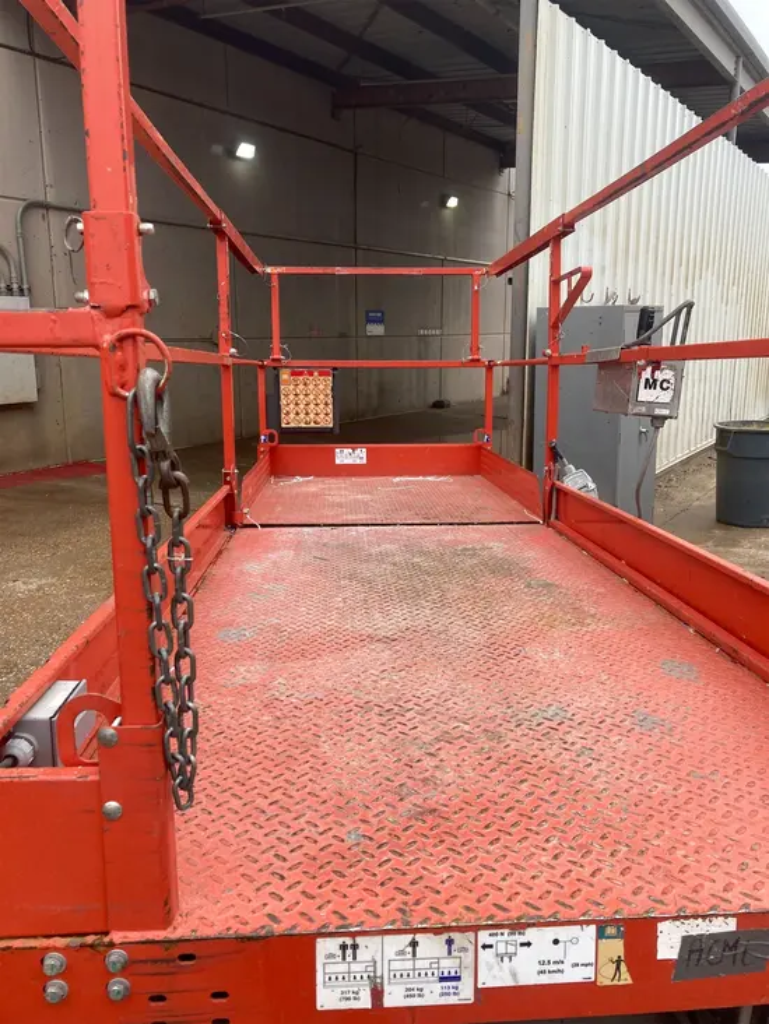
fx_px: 829
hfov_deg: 49.8
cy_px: 512
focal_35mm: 28
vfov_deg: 63.4
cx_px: 384
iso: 20
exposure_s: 1/565
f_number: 1.8
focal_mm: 3.99
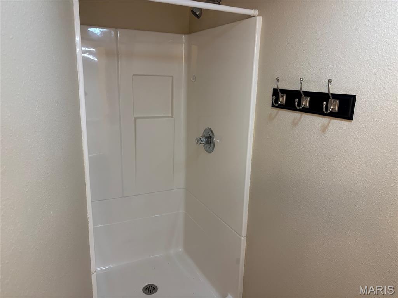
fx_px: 299
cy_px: 149
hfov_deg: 67.3
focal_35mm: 26
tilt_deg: -13.3
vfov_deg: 53.1
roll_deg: -1.9
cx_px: 199
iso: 160
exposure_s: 1/60
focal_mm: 5.96
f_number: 1.6
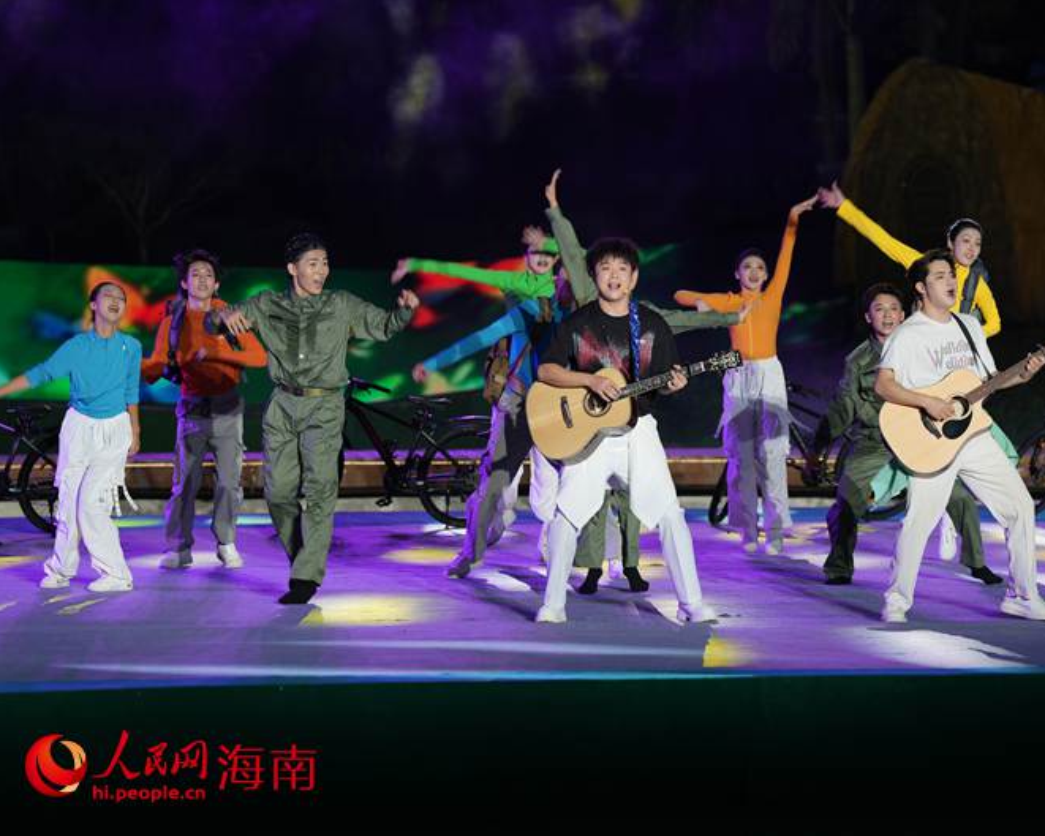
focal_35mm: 176
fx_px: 5444
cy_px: 418
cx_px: 601
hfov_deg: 11.0
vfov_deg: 8.8
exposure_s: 1/200
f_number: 3.5
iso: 160
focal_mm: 155
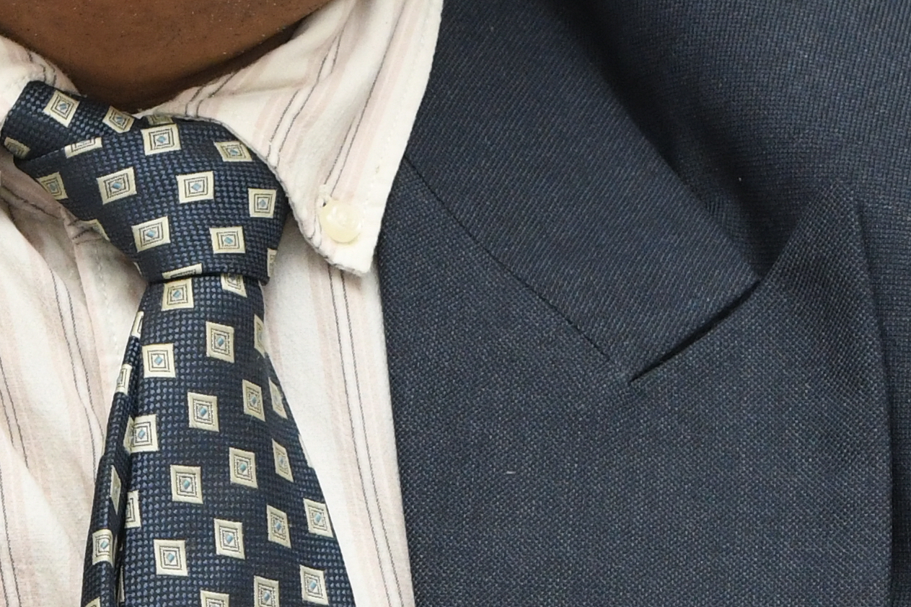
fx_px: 8603
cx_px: 172
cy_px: 146
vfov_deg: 4.0
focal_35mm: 340
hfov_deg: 6.1
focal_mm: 52
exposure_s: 1/160
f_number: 5.6
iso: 1250
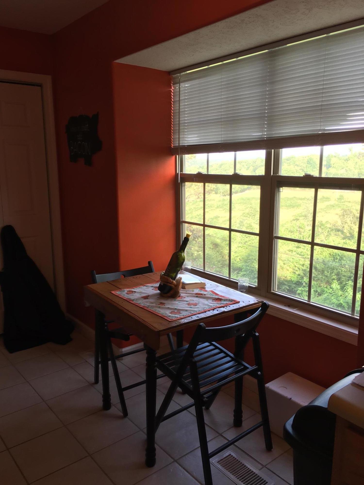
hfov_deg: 48.2
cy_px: 242
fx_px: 407
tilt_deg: -10.9
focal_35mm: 29
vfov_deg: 61.7
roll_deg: -0.1
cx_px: 182
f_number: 2.2
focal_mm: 4.15
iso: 32
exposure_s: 1/60
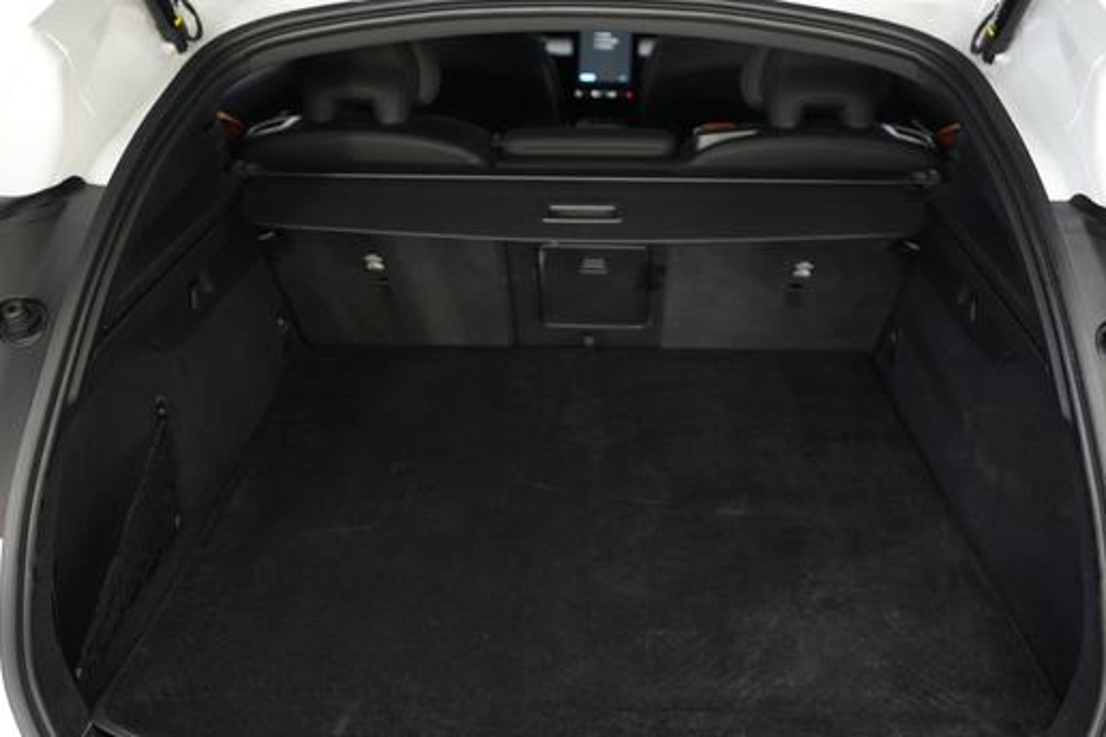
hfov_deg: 60.2
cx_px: 594
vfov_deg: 42.1
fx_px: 952
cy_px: 439
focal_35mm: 31
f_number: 2.8
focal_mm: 25
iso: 5000
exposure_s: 1/160
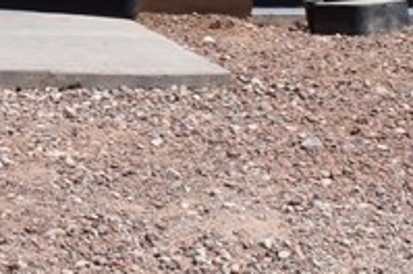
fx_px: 1878
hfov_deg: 11.3
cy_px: -170
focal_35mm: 164
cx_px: -419
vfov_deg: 8.1
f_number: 11
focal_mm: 20
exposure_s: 1/200
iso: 100
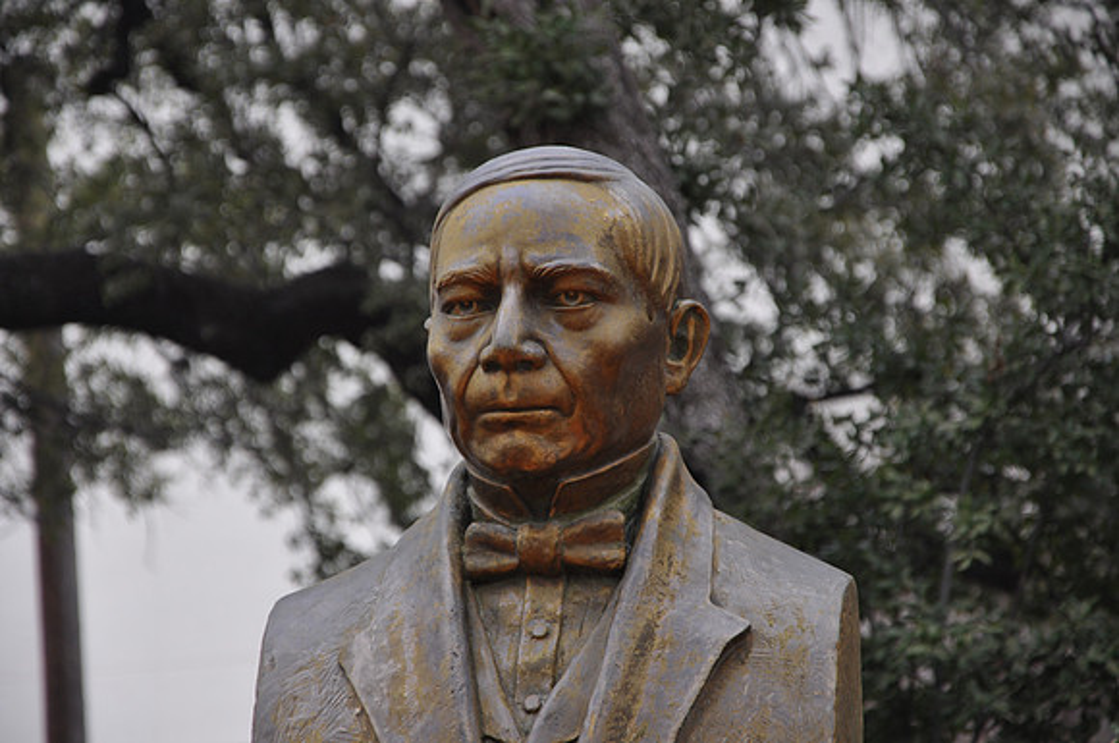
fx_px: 4889
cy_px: 372
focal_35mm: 158
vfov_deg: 8.7
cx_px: 560
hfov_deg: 13.1
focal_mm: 105
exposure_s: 1/60
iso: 400
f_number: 5.6
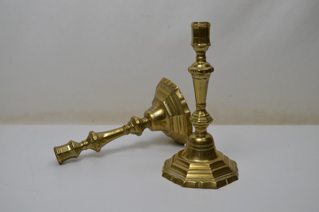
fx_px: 398
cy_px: 106
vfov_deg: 29.7
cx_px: 160
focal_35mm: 45
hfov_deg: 43.7
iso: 400
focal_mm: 30
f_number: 5.6
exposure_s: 1/125
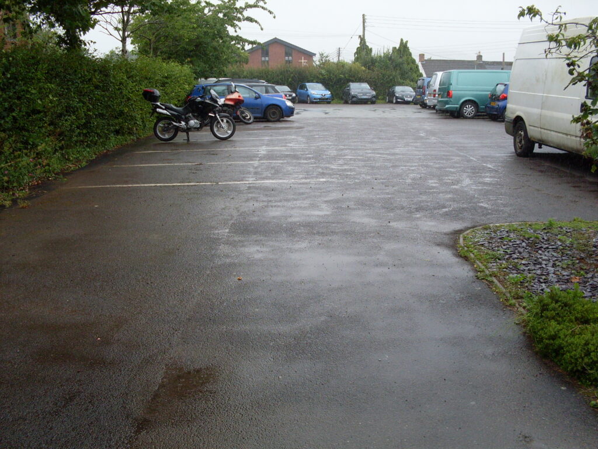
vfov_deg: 37.7
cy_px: 224
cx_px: 299
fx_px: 656
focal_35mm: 38
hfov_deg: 49.0
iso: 80
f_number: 2.8
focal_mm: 6.3
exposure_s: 1/250
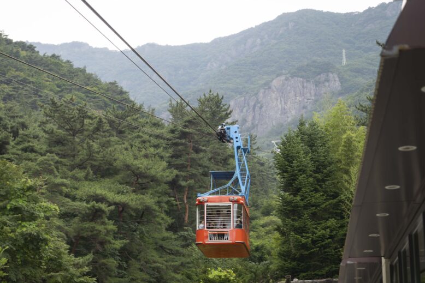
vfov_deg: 17.3
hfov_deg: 25.6
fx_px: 933
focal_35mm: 79
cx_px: 175
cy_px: 174
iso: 100
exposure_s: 1/60
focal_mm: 60
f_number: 6.3
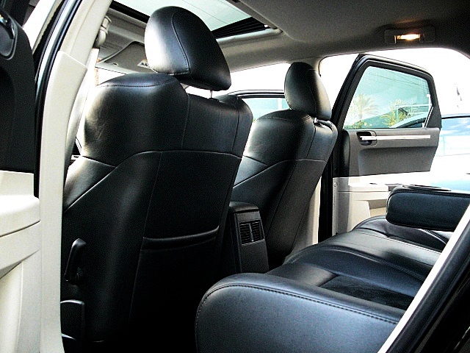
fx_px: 489
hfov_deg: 51.4
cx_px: 235
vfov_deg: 39.7
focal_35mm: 36
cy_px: 176
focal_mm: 6.3
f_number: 2.8
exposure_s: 1/100
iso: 800
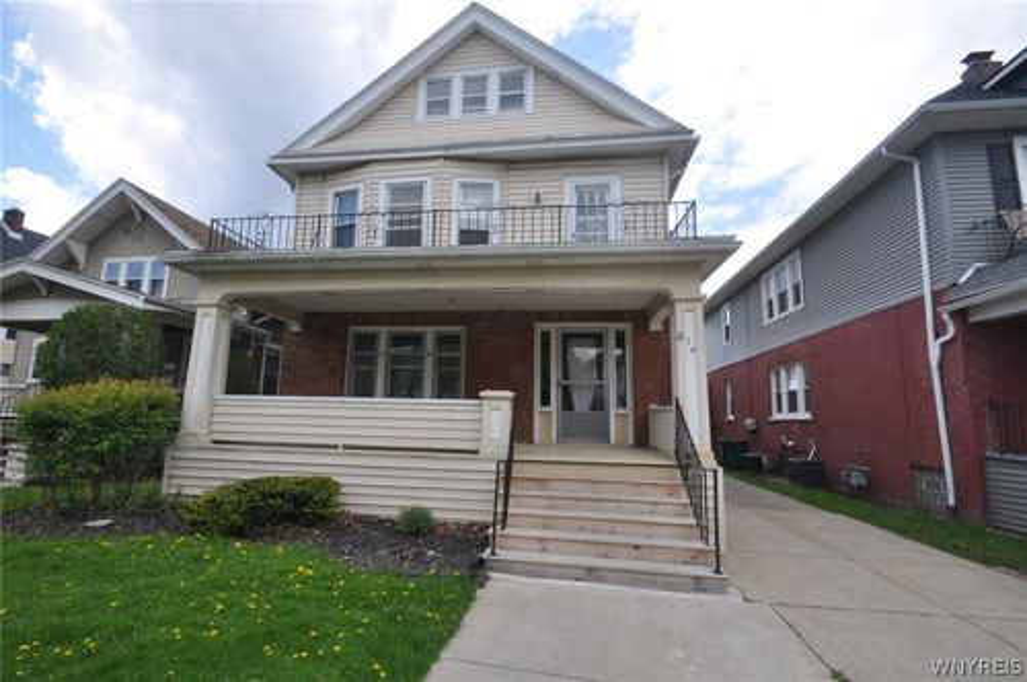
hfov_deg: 100.5
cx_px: 514
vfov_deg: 77.2
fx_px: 427
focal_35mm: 15
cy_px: 341
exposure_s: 1/60
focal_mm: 10
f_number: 16
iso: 200
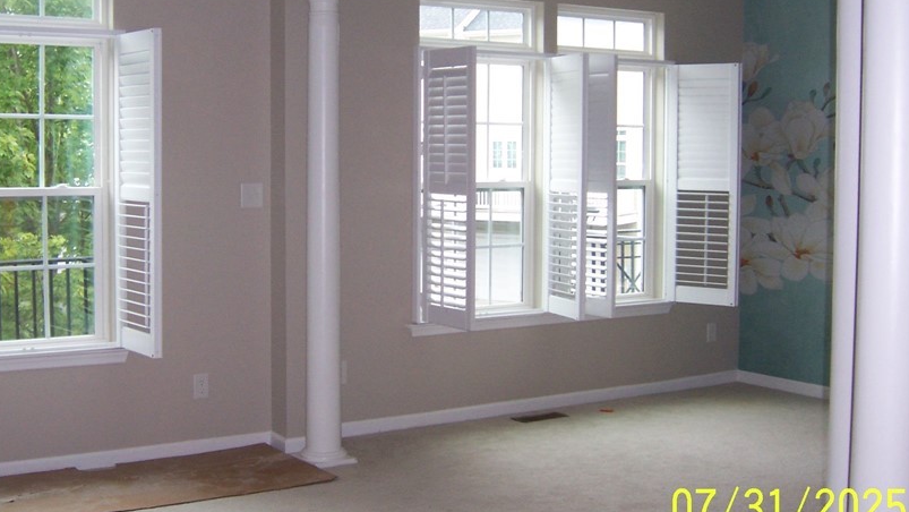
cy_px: 187
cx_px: 389
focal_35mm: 50
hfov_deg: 41.2
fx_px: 1205
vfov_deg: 23.9
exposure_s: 1/60
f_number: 2.8
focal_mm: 6.2
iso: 125
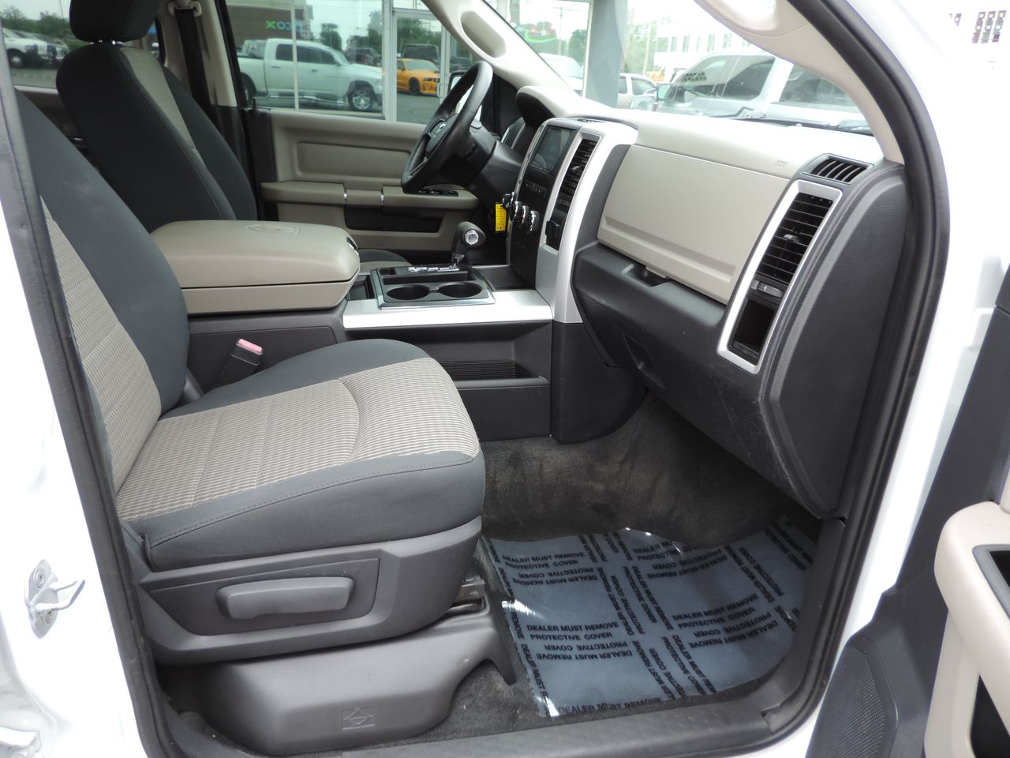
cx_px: 505
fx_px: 700
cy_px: 379
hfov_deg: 71.6
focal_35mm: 24
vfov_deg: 56.8
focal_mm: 4.3
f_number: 3
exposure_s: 1/30
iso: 110
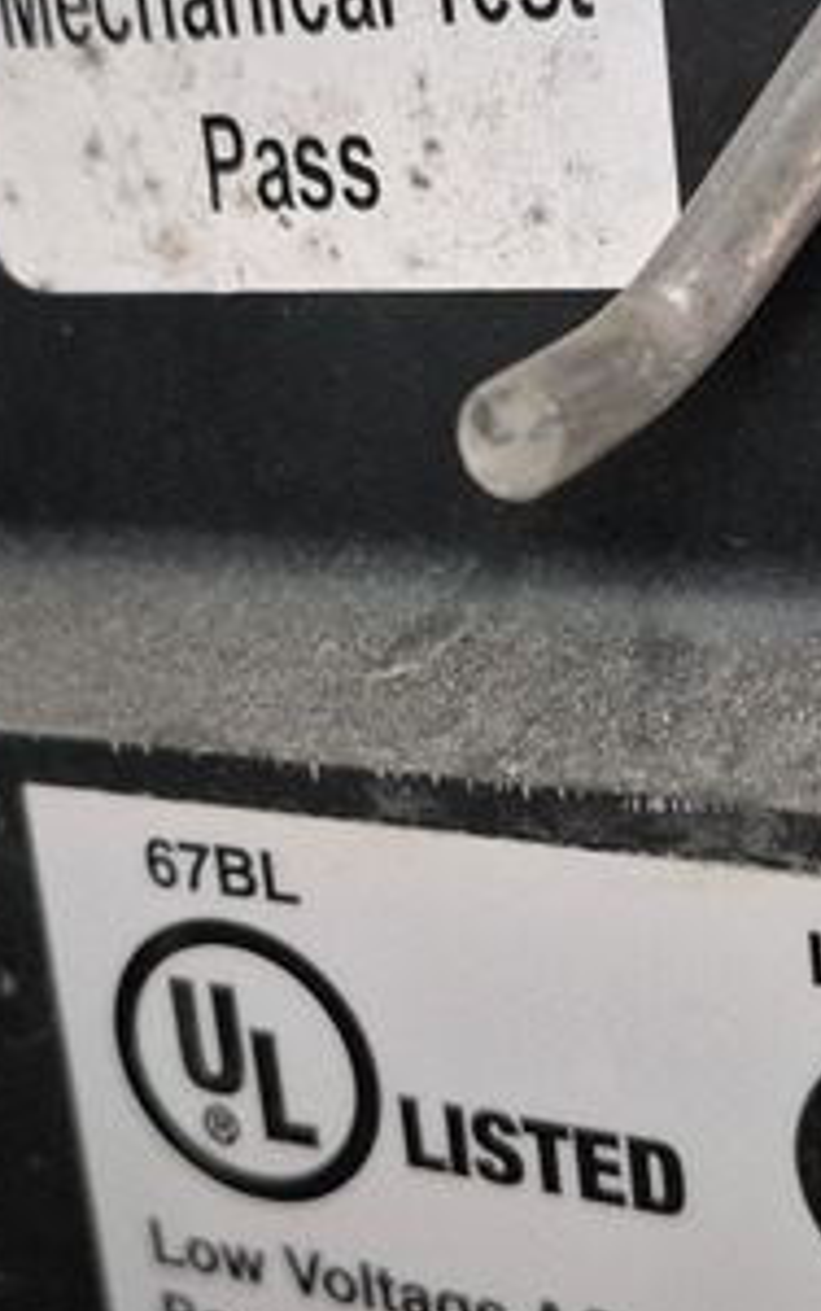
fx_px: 2323
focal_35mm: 65
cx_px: 424
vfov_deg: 31.4
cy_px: 551
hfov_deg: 20.0
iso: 1600
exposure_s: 1/60
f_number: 1.8
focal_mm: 5.4
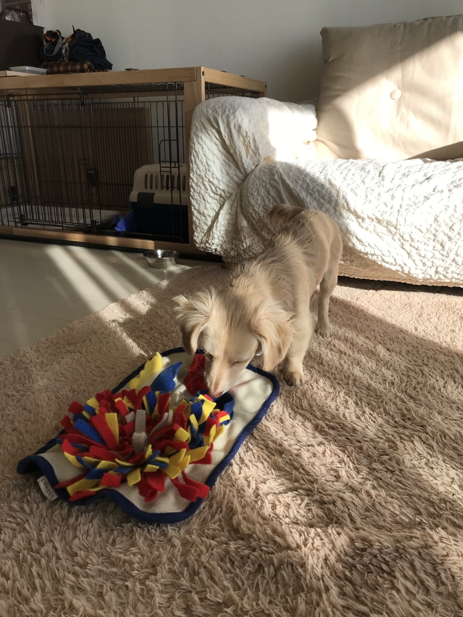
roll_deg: +0.2
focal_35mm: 28
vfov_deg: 63.4
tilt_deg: -17.3
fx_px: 499
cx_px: 232
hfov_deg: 49.7
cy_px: 308
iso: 20
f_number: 1.8
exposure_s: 1/731
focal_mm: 3.99
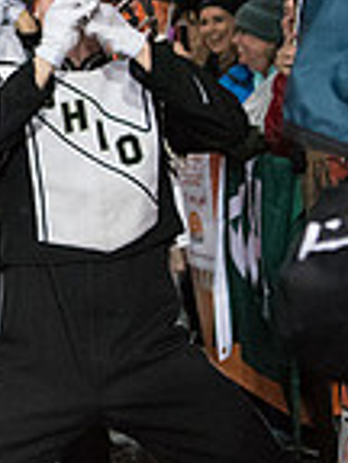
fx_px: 2078
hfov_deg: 9.2
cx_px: -248
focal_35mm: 155
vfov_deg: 12.7
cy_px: 82
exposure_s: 1/4000
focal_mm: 40
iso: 10000
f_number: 2.8
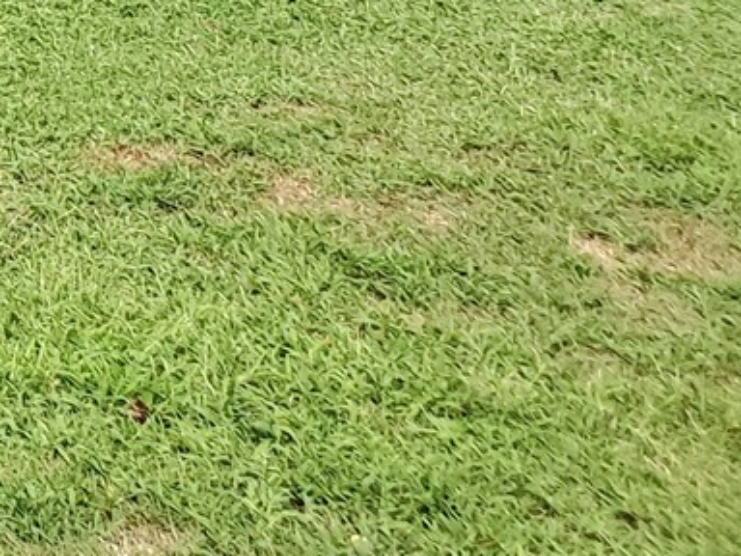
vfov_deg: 9.9
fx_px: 2783
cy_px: -819
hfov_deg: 12.1
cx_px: -1034
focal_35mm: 130
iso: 50
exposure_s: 1/714
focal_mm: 4.3
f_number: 2.4
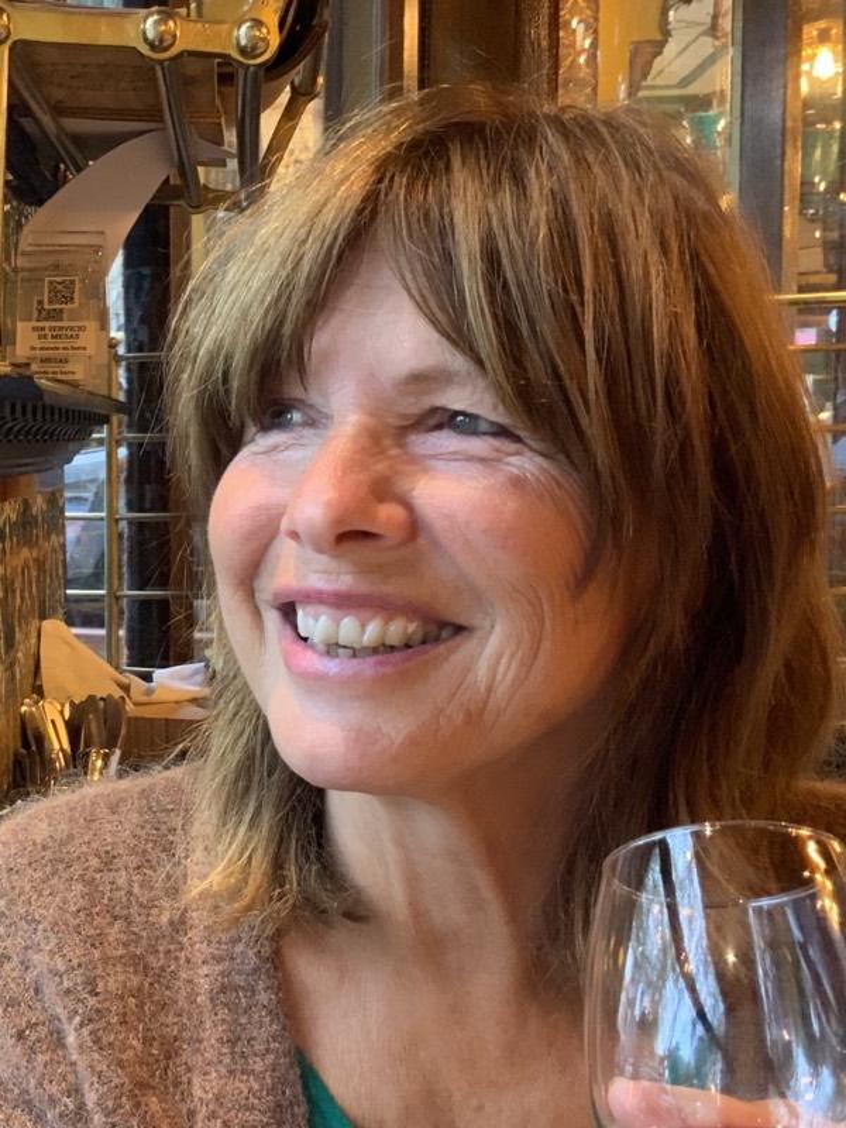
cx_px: 423
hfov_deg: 48.2
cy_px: 564
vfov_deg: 61.7
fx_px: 945
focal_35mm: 29
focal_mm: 3
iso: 160
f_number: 1.8
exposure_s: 1/50
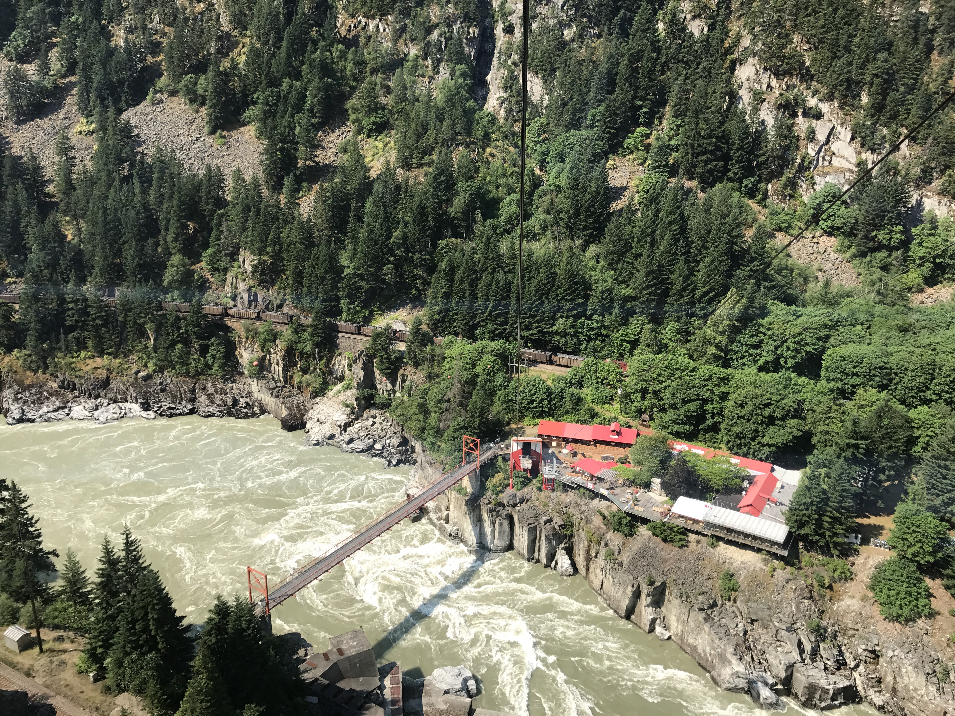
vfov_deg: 49.7
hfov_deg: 63.4
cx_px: 478
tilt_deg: -19.1
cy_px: 358
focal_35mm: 28
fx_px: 772
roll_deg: -1.6
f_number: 1.8
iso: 20
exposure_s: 1/1041
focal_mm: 3.99
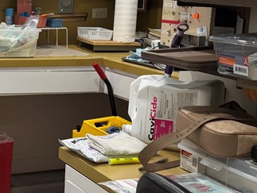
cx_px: -21
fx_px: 565
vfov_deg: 19.4
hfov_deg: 24.1
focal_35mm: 76
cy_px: 96
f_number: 1.78
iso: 200
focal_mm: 6.76
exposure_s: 1/121
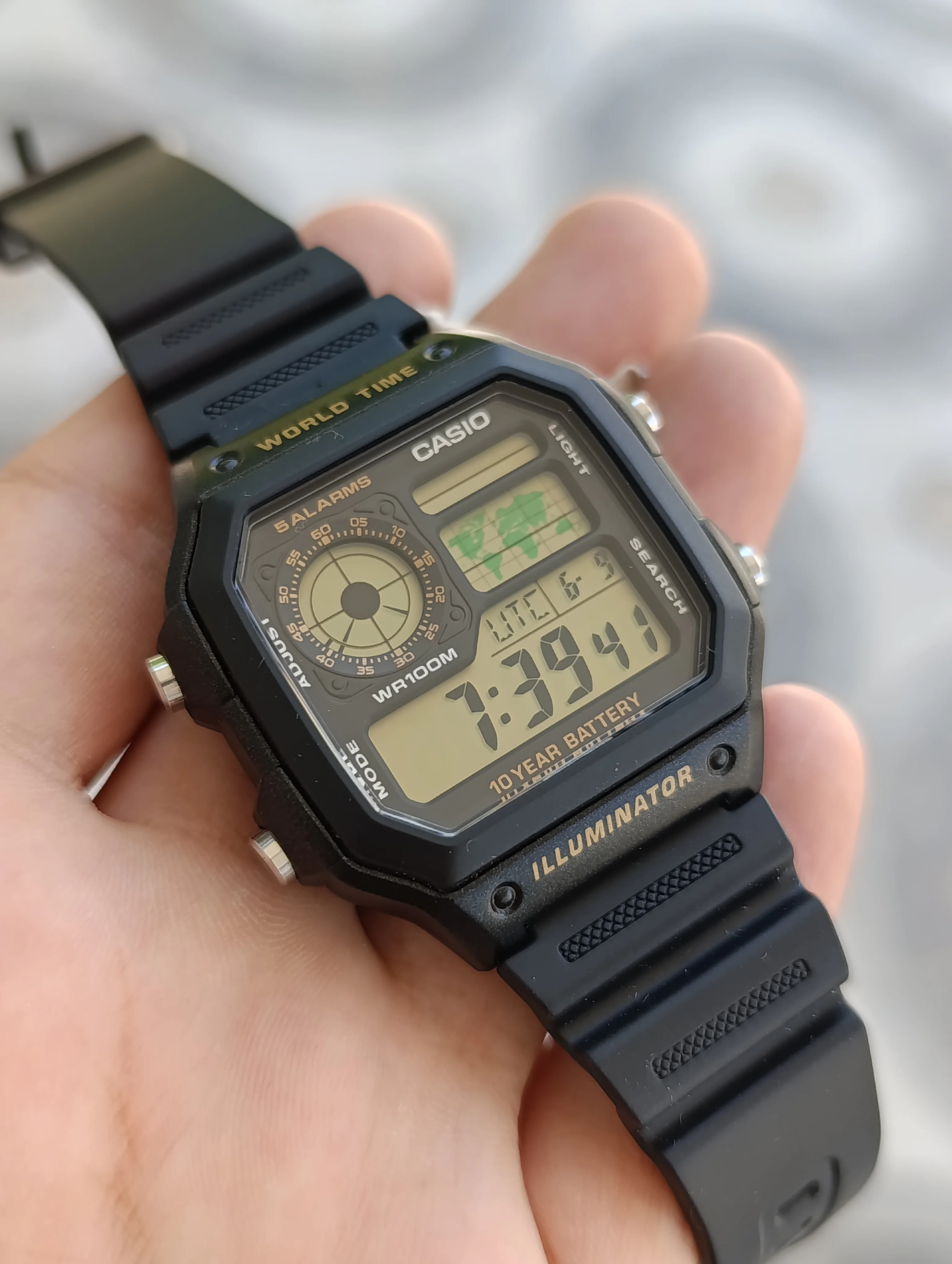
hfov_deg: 59.0
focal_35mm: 23
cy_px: 632
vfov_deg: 73.8
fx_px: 841
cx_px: 476
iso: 160
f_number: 1.6
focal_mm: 6.14
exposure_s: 1/120
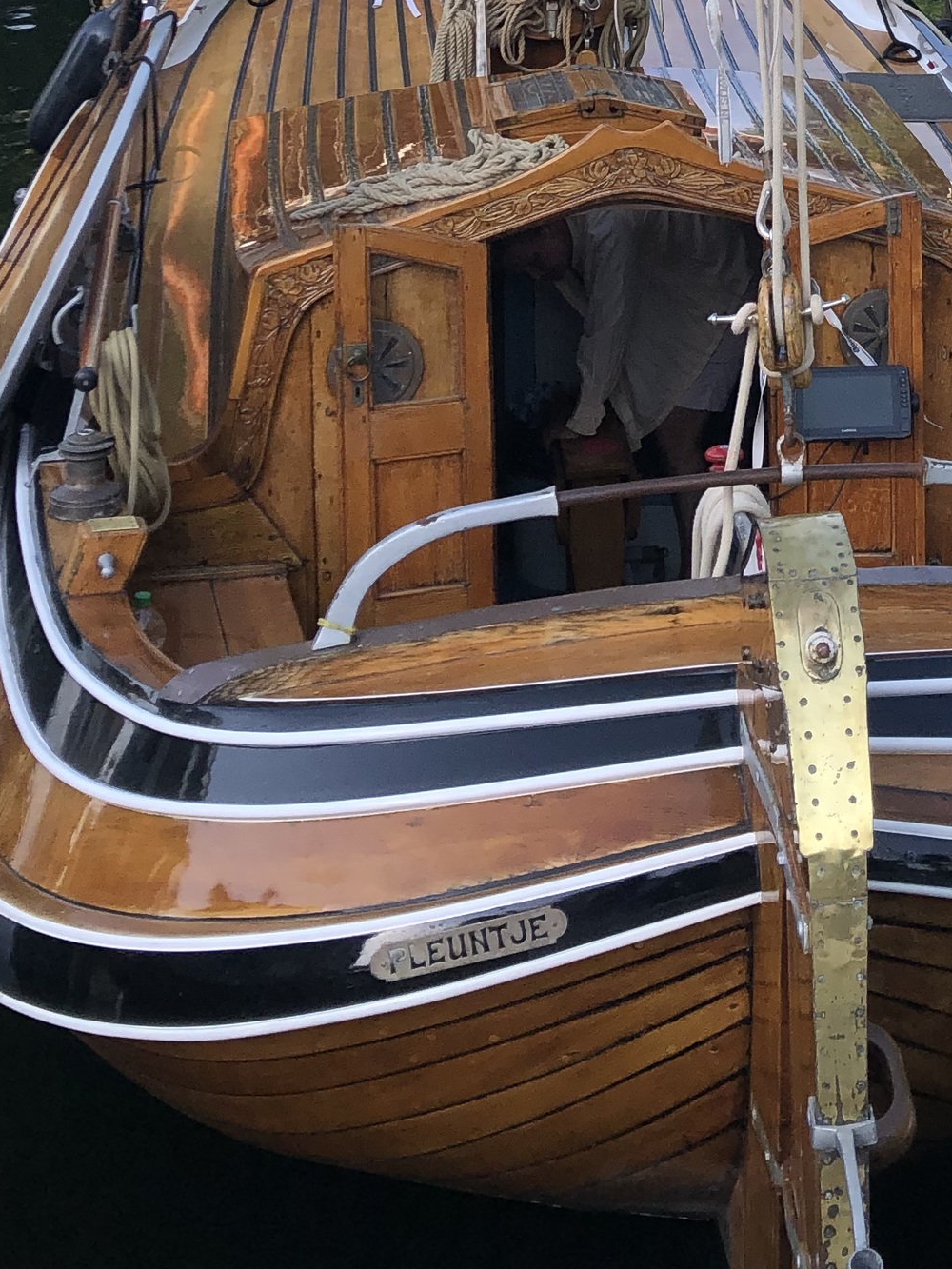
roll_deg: -0.2
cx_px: 835
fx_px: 2566
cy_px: -232
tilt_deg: -5.6
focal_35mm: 70
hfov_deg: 20.6
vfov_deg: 25.2
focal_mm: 3.99
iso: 20
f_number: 1.8
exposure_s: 1/873
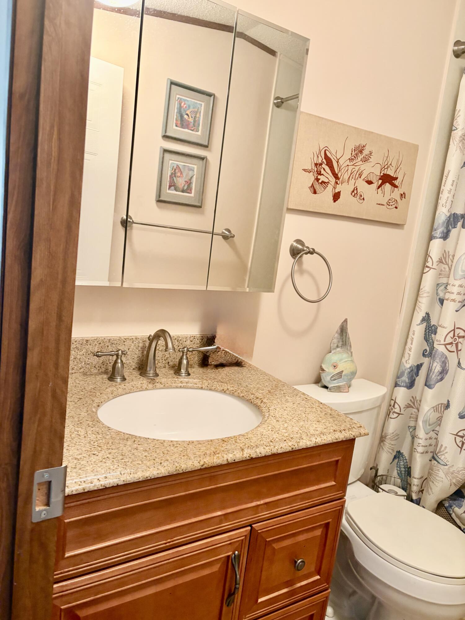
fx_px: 466
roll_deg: -6.0
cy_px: 310
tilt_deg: -9.8
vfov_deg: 67.3
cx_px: 232
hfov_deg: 53.1
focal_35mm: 26
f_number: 1.6
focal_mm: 5.96
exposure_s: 1/60
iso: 250
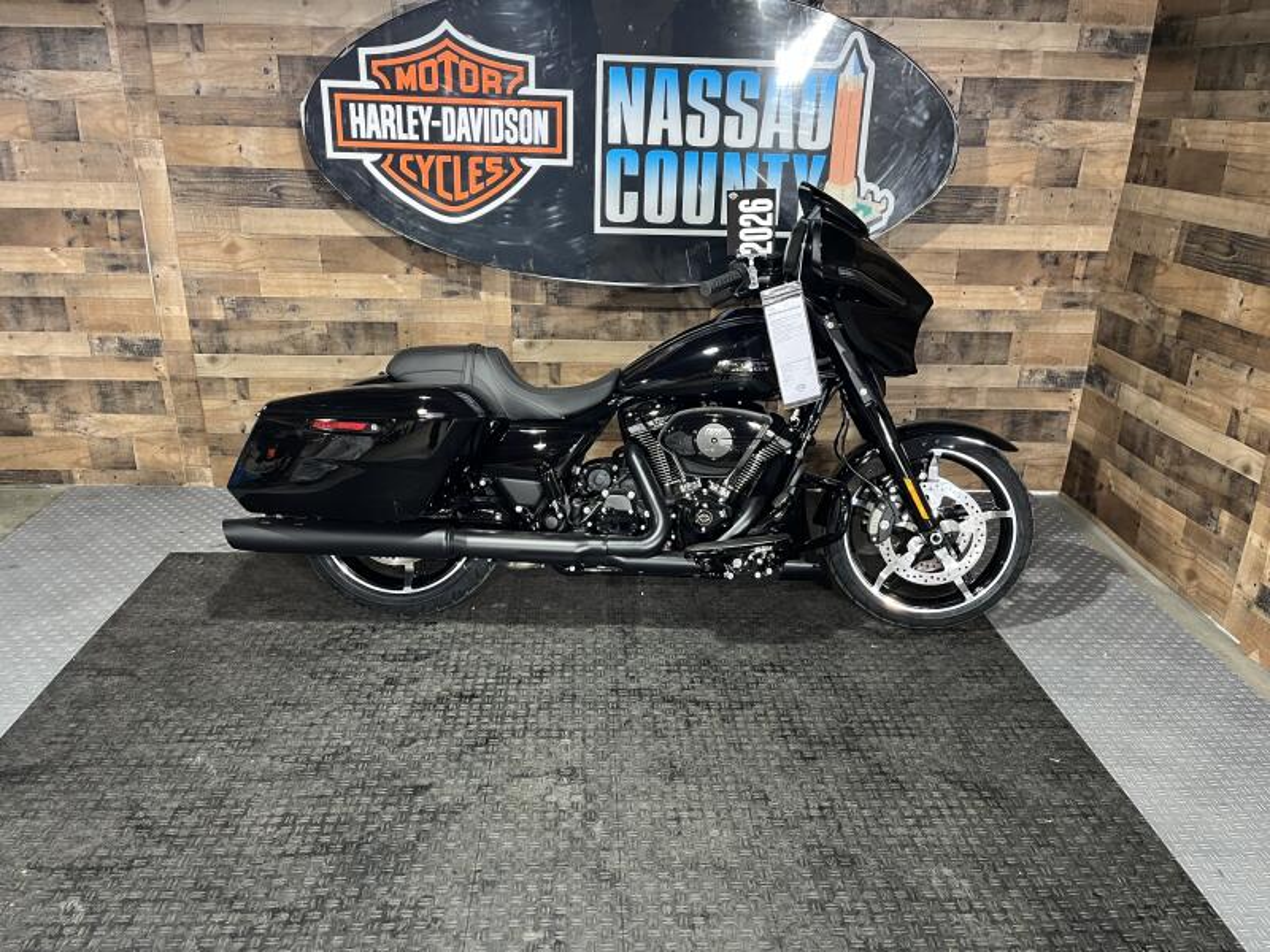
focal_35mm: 26
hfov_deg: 67.3
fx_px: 954
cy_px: 476
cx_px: 635
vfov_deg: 53.1
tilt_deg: -21.3
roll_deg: -2.0
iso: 200
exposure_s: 1/60
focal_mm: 5.1
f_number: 1.6
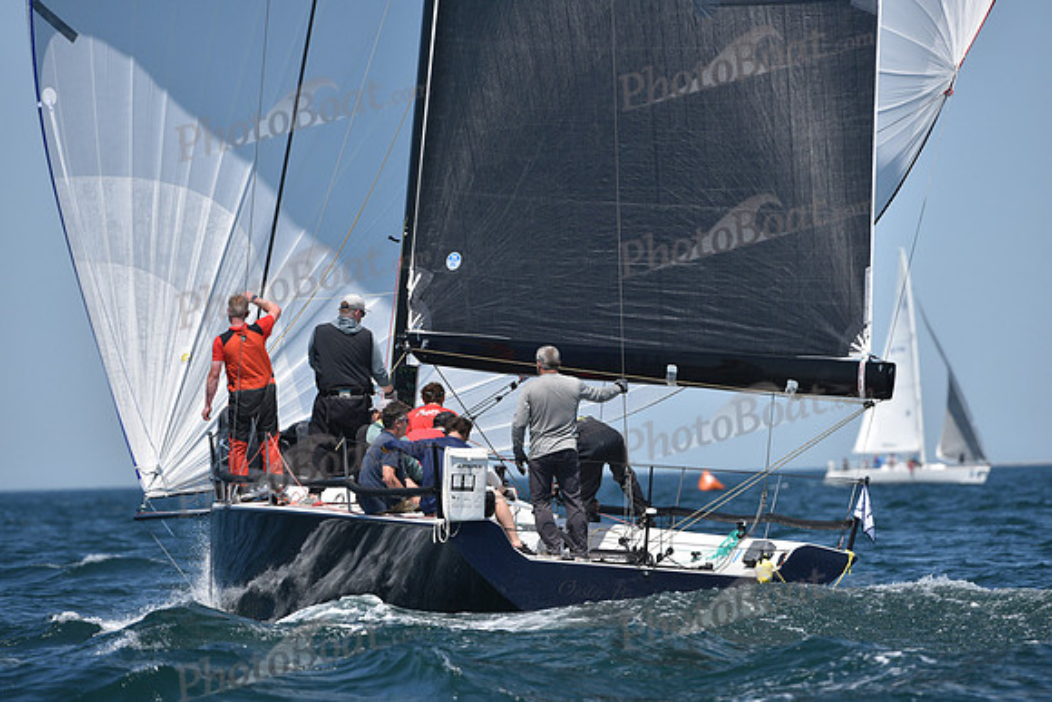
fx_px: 11691
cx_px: 526
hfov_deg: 5.2
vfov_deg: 3.4
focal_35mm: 400
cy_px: 351
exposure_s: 1/2000
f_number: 6.3
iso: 320
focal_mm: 400
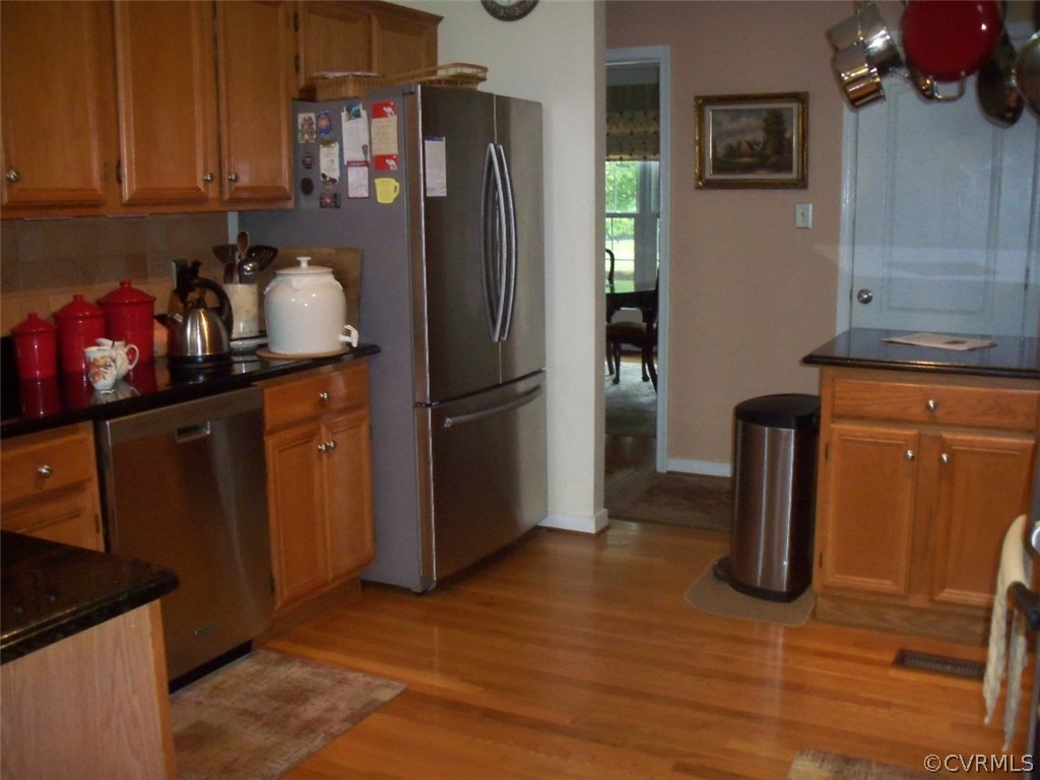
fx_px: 1142
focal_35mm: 38
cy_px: 390
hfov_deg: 49.0
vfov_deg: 37.7
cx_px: 520
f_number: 3.5
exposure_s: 1/60
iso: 400
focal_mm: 6.3
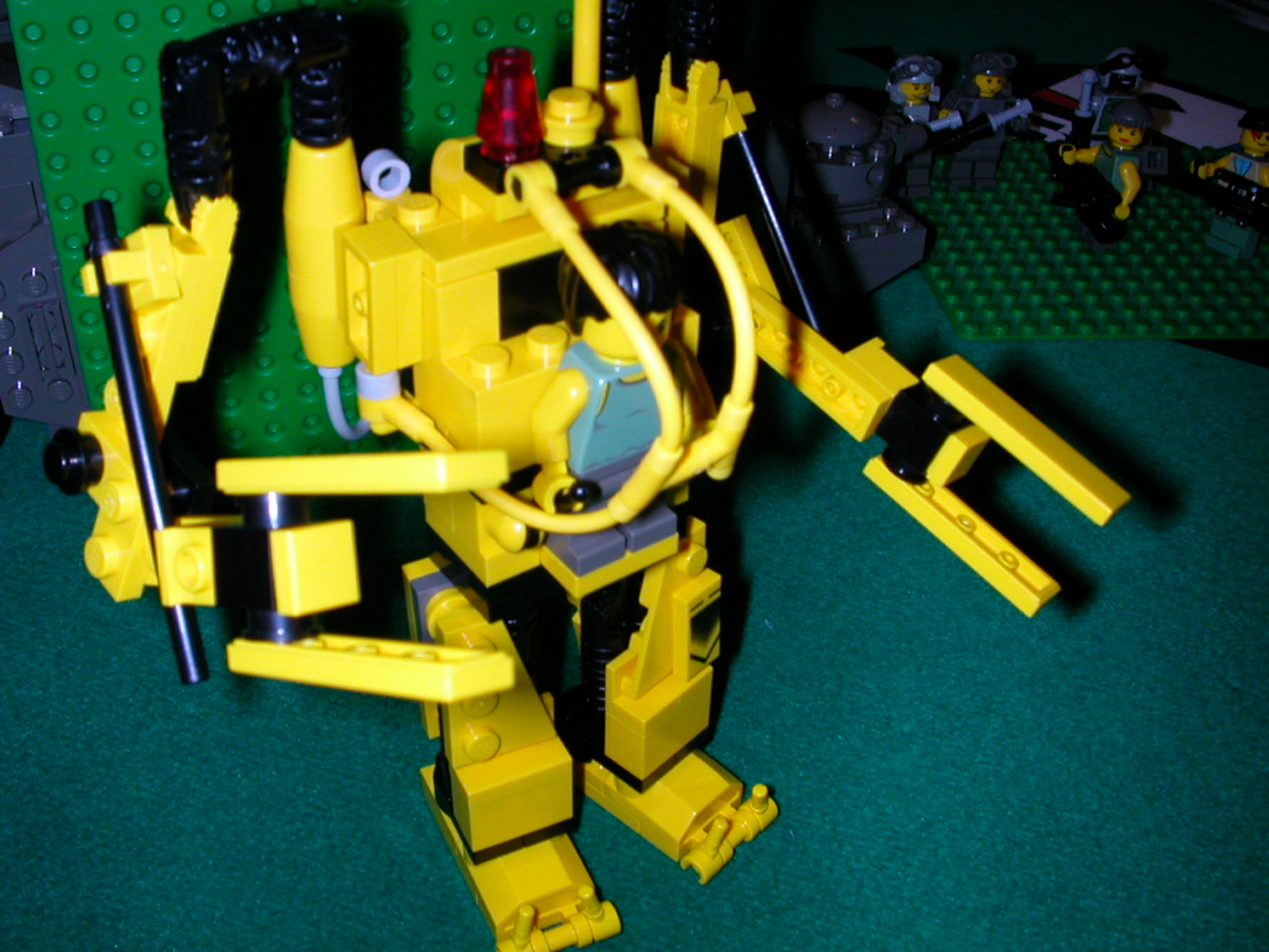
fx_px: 1356
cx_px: 634
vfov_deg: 38.7
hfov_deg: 50.1
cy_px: 476
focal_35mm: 37
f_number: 4.5
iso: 100
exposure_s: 1/59.9
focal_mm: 5.6
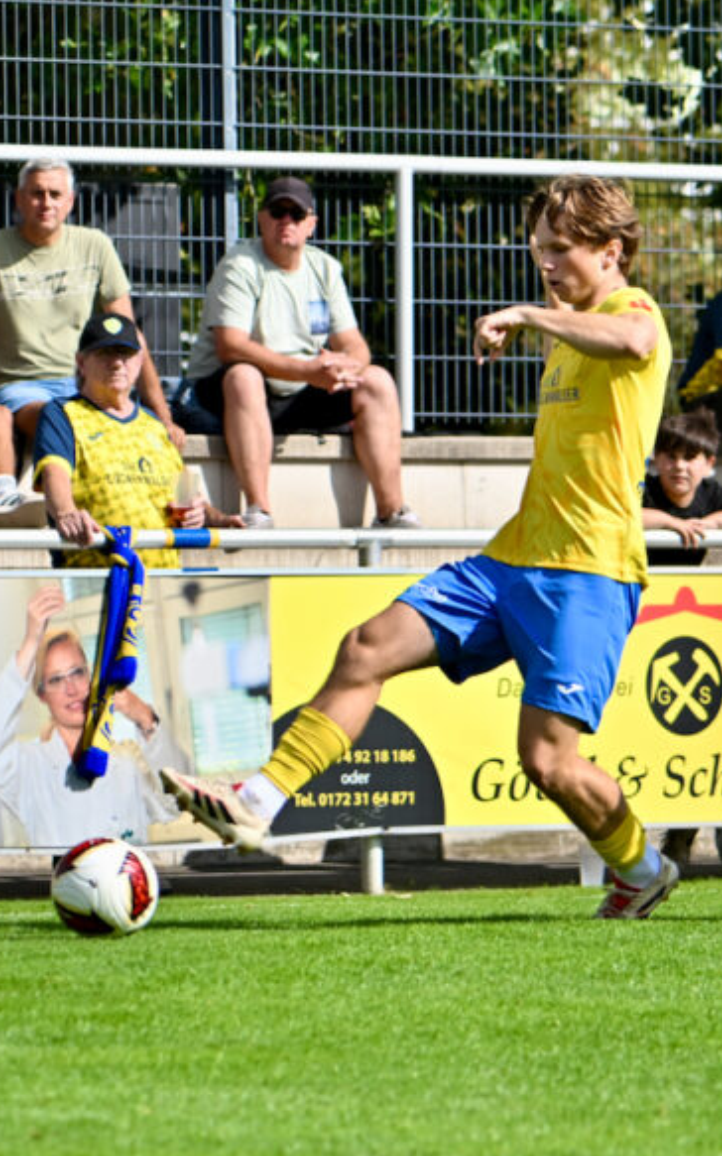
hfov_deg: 6.1
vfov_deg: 9.8
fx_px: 6774
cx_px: 813
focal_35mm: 215
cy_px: 550
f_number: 4.8
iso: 200
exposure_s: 1/2000
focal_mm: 120
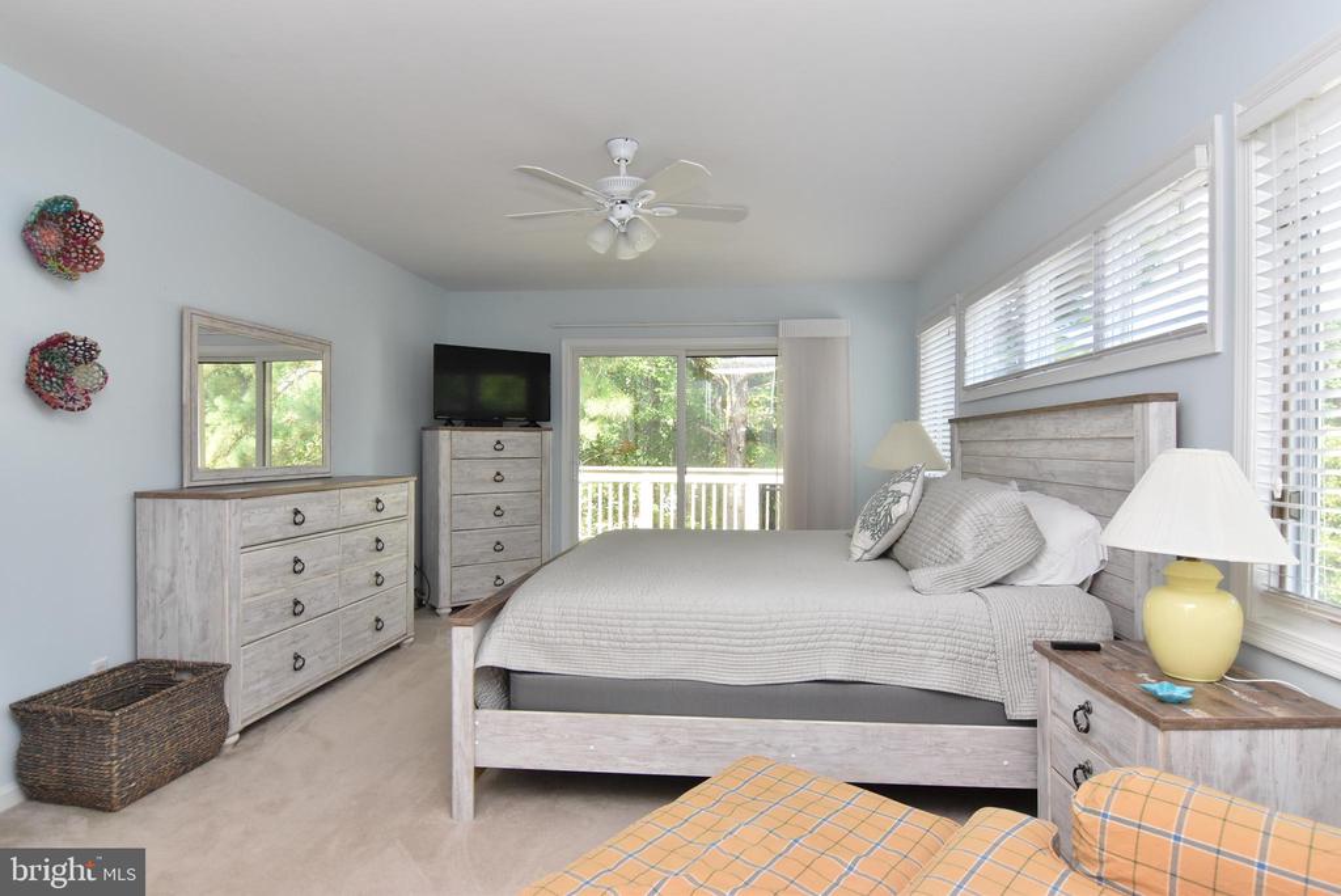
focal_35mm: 18
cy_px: 448
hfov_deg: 90.0
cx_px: 670
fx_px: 671
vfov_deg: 67.5
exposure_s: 1/100
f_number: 8
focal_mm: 12
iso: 800
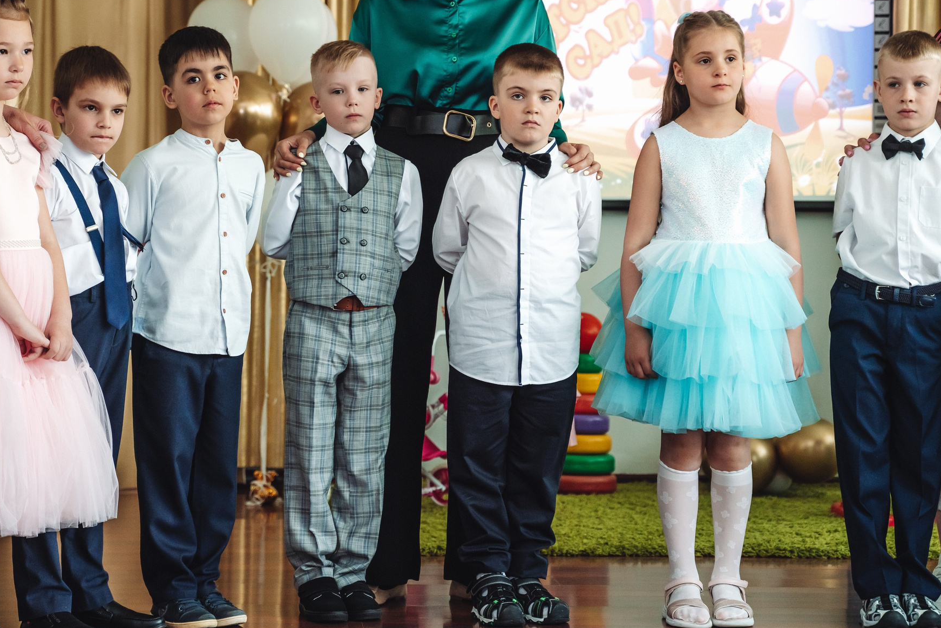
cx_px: 399
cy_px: 238
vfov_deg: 14.5
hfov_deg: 21.7
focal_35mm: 94
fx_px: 2458
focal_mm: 64
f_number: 3.5
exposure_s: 1/200
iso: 640
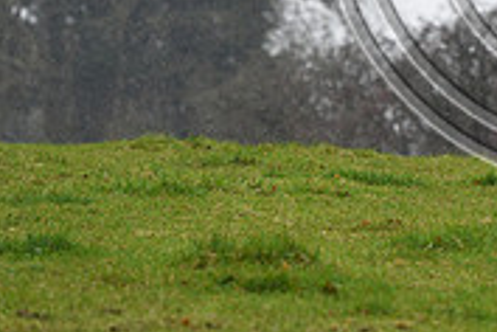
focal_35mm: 523
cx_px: 581
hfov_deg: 3.9
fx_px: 7220
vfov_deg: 2.6
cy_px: -138
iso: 1000
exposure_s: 1/800
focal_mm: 160
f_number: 4
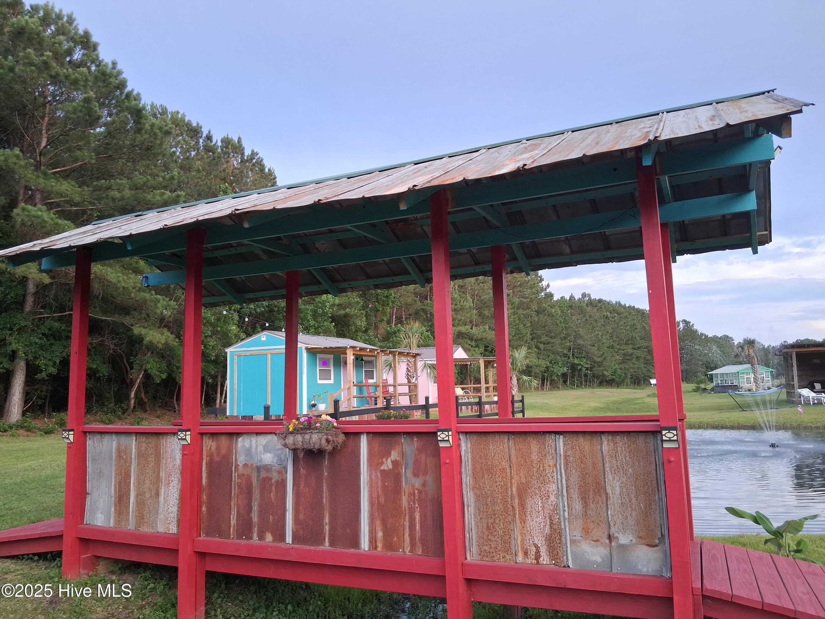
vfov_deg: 53.1
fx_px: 620
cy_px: 310
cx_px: 412
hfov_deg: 67.3
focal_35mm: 26
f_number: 1.8
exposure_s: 1/100
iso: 200
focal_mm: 3.98
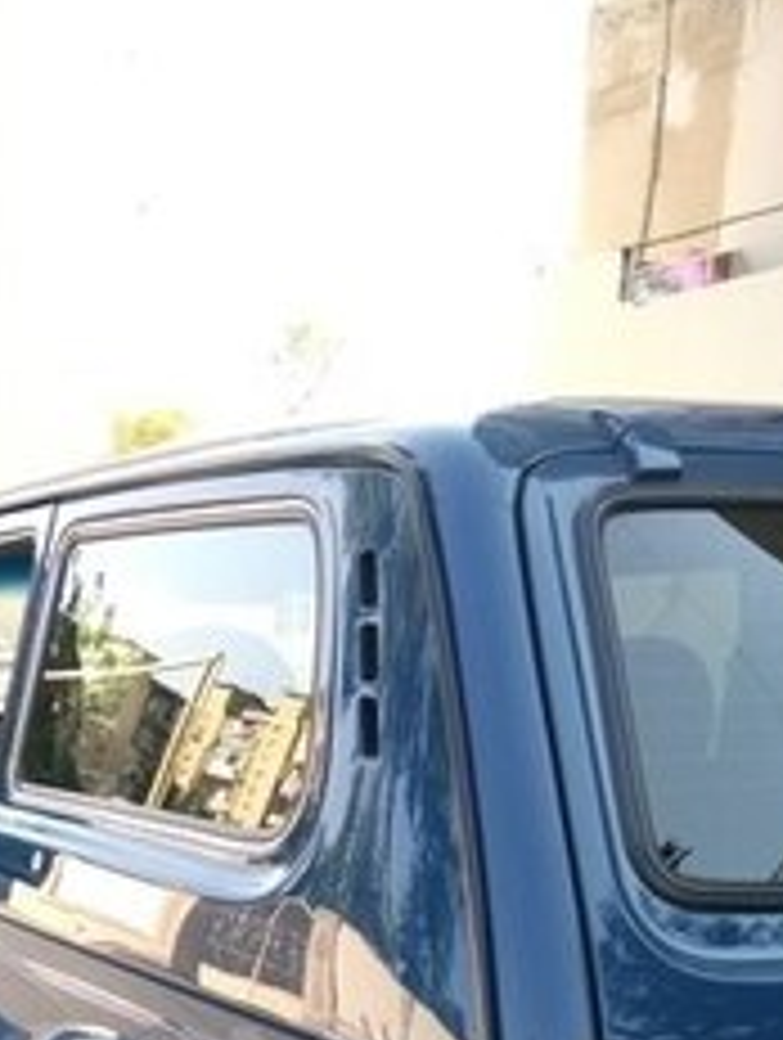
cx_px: -40
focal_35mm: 45
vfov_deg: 36.7
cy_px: 1094
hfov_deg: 29.6
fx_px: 1353
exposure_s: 1/129
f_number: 2
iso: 100
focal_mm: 3.57
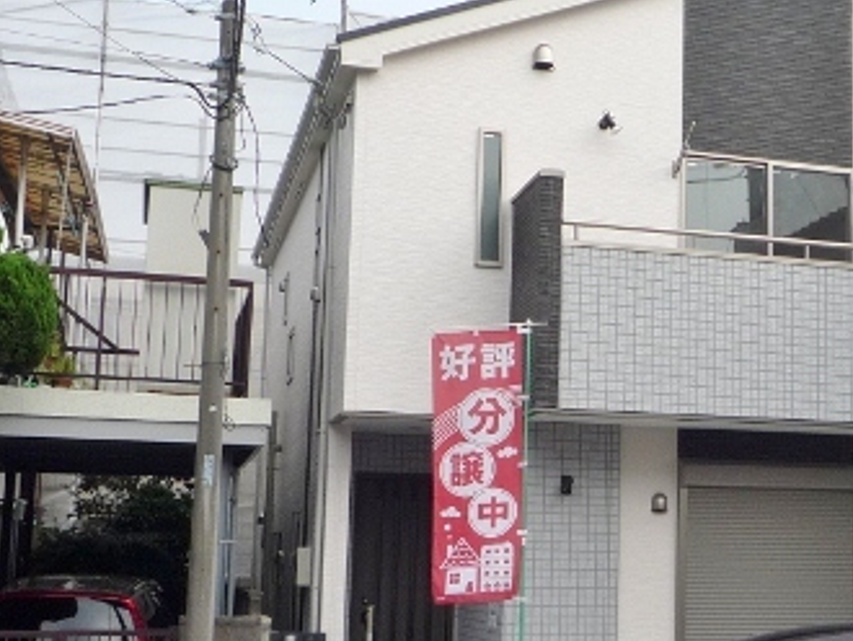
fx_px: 1480
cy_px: 364
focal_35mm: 60
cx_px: 672
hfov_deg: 31.4
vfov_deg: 24.4
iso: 100
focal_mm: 4.4
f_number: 3.2
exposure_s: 1/640
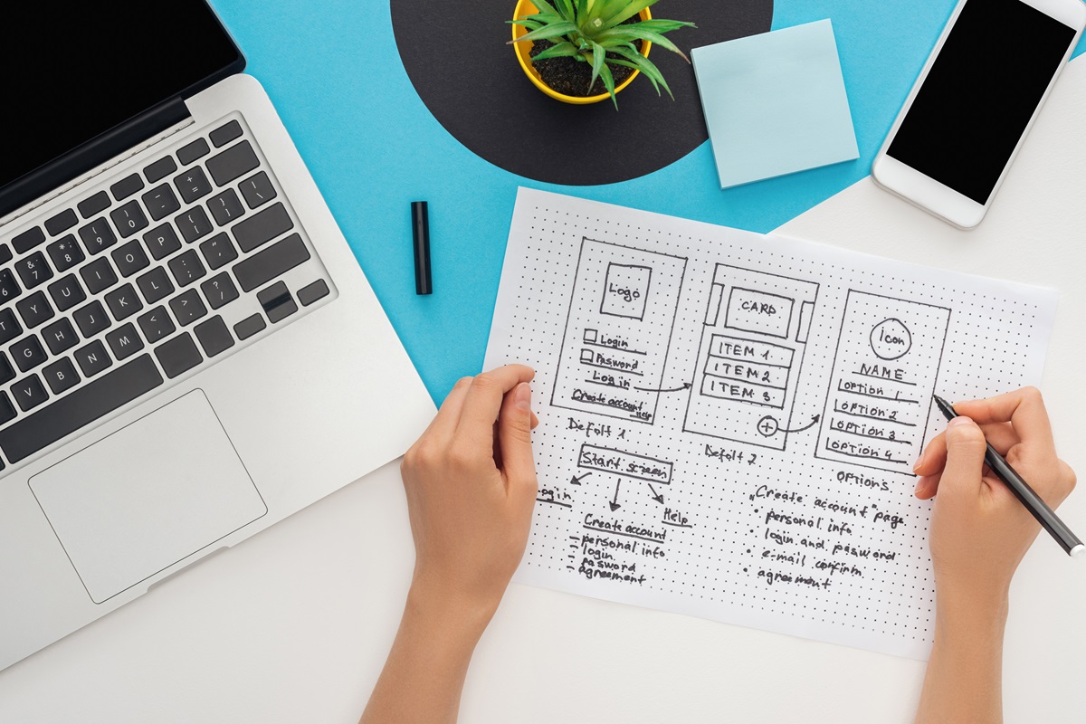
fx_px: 1508
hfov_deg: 39.6
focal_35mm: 50
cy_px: 362
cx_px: 543
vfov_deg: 27.0
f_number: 9
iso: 250
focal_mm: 50
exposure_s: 1/160
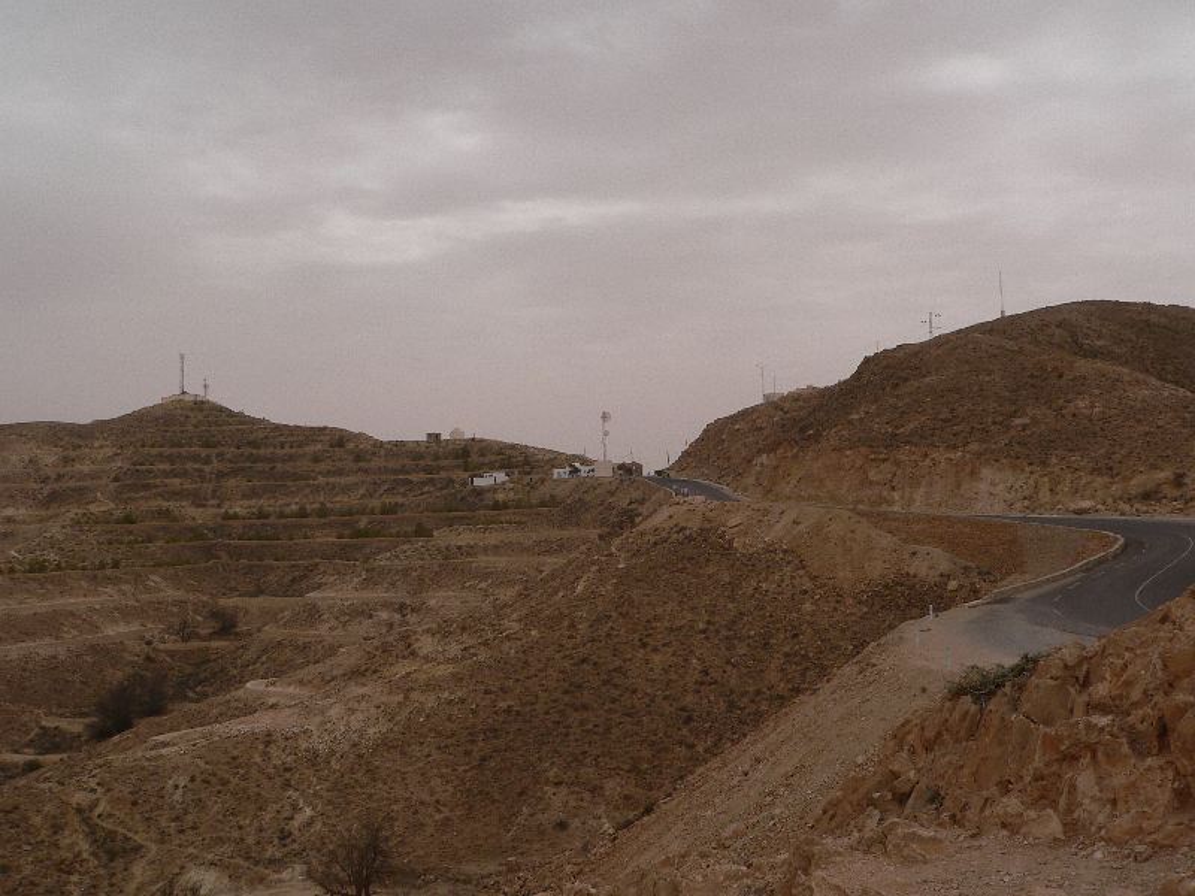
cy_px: 448
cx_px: 598
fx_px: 1243
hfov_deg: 51.4
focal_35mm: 36
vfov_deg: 39.7
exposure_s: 1/640
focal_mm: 6
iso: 80
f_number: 5.6
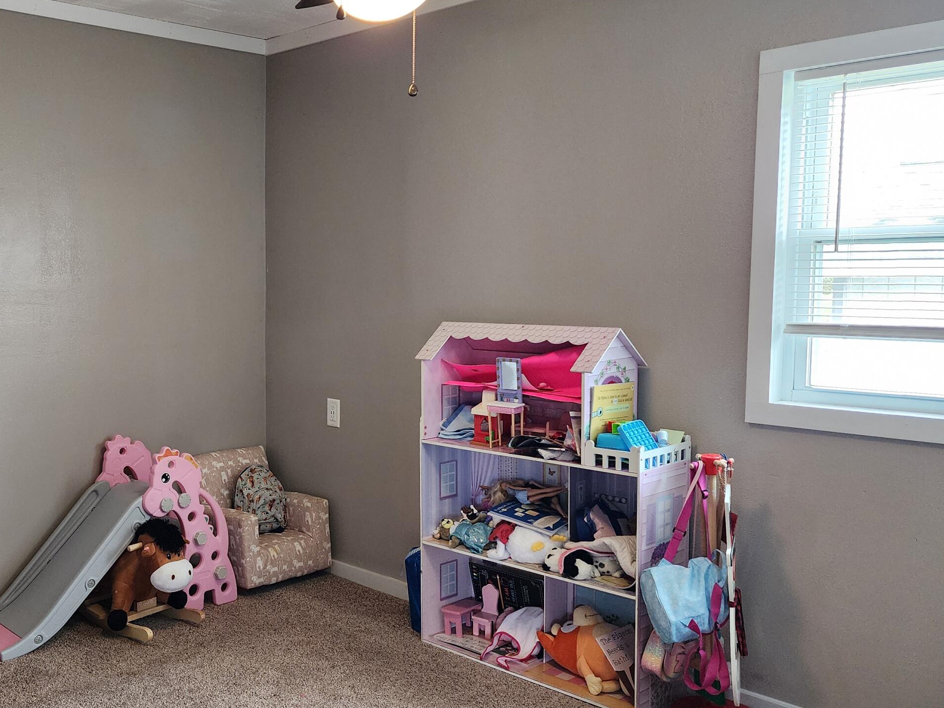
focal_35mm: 36
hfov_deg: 49.2
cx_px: 228
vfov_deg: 39.7
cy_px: 343
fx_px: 982
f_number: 1.8
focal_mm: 6.4
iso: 500
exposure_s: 1/120
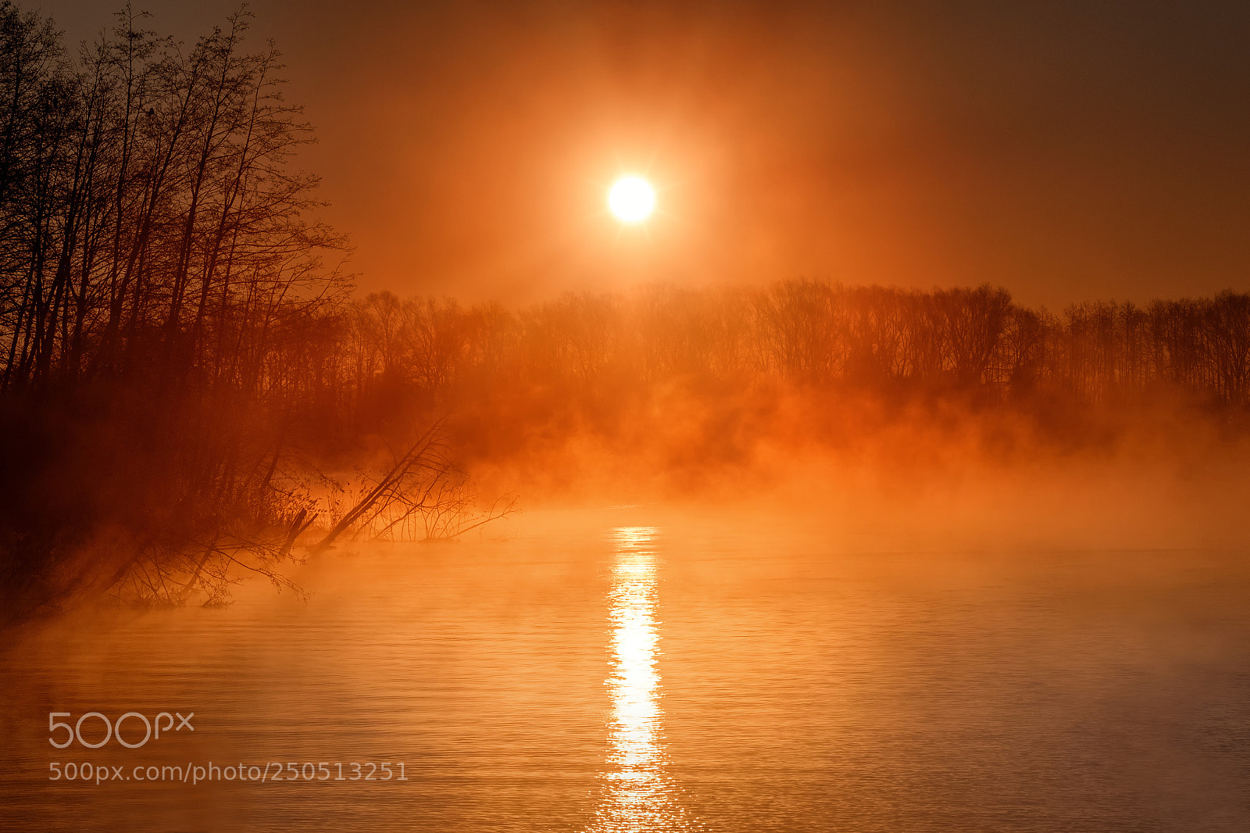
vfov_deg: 15.5
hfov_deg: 23.1
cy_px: 416
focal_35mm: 88
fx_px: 3055
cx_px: 625
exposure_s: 1/3500
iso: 400
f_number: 8
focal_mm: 58.7
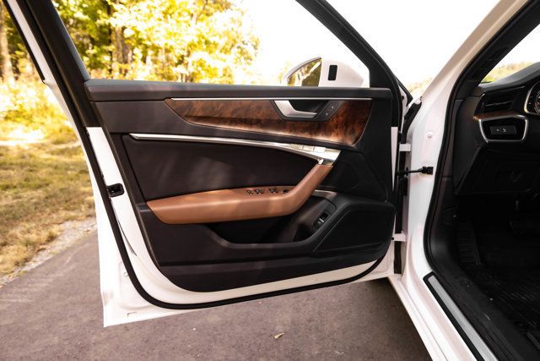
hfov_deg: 73.7
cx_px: 270
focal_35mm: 24
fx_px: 360
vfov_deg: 53.2
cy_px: 180
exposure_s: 1/200
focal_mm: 24
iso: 640
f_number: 4.5
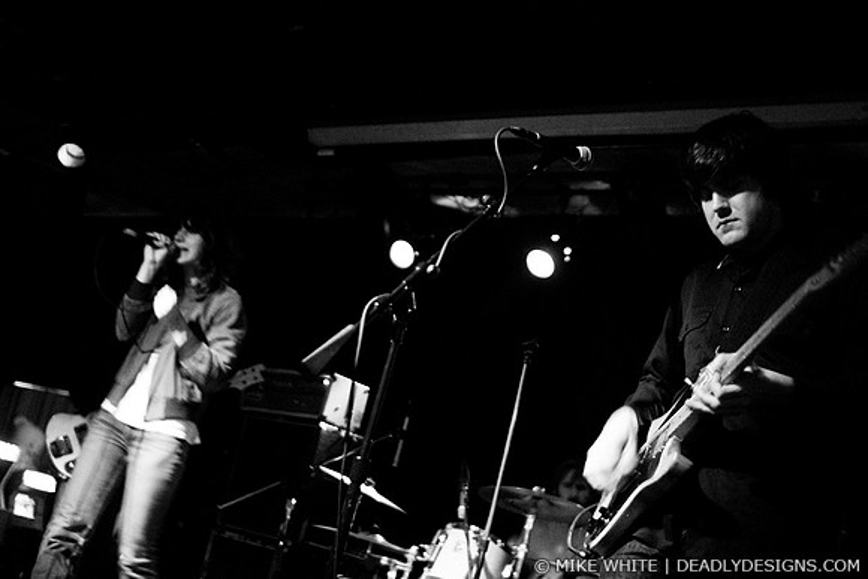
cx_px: 434
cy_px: 290
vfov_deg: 29.9
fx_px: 1085
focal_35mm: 45
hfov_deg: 43.6
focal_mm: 30
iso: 1000
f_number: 1.6
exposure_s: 1/30
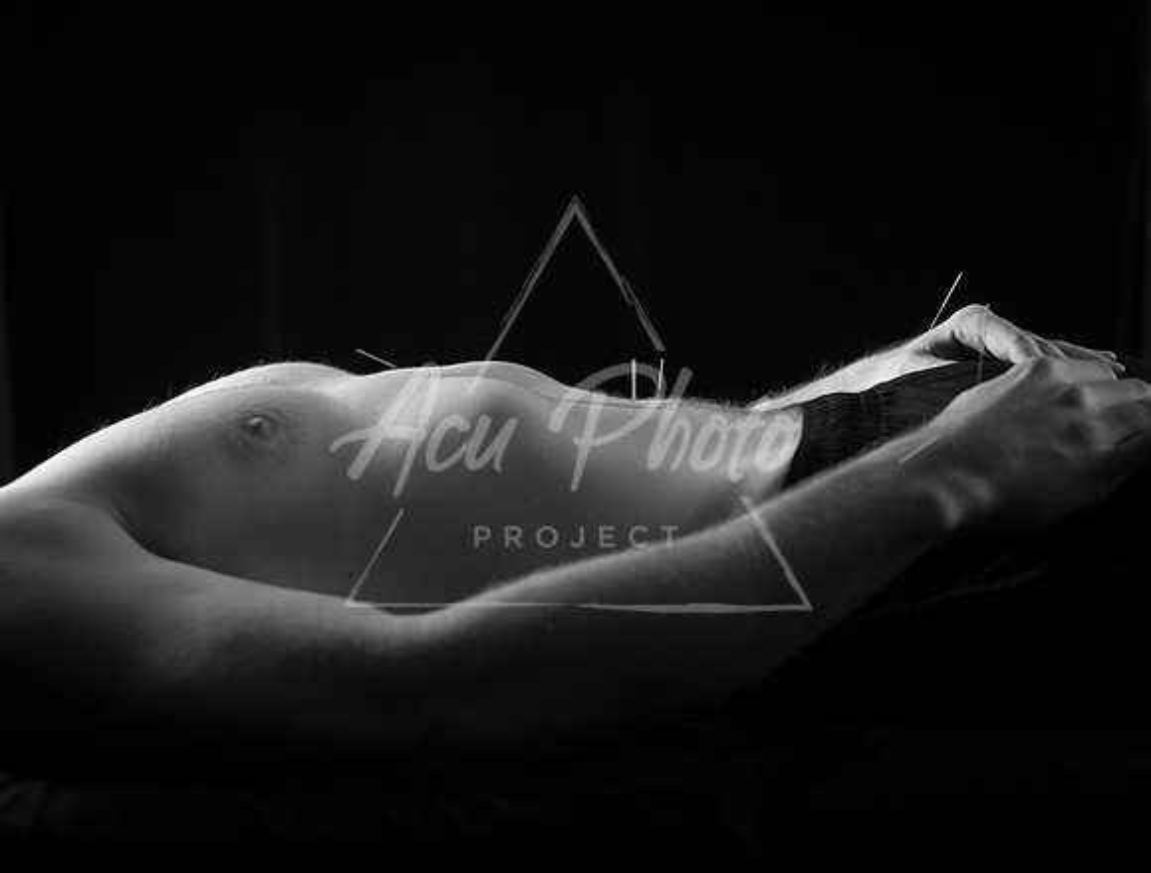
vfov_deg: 21.3
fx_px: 2322
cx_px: 678
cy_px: 388
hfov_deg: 27.8
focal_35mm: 70
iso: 800
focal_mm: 50
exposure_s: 1/160
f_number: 3.5
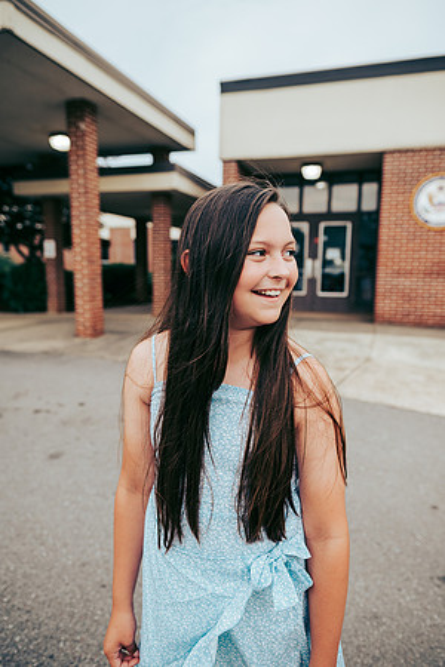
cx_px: 222
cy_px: 334
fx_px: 445
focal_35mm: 24
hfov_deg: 53.1
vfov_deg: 73.7
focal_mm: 24
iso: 250
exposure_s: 1/400
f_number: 2.8
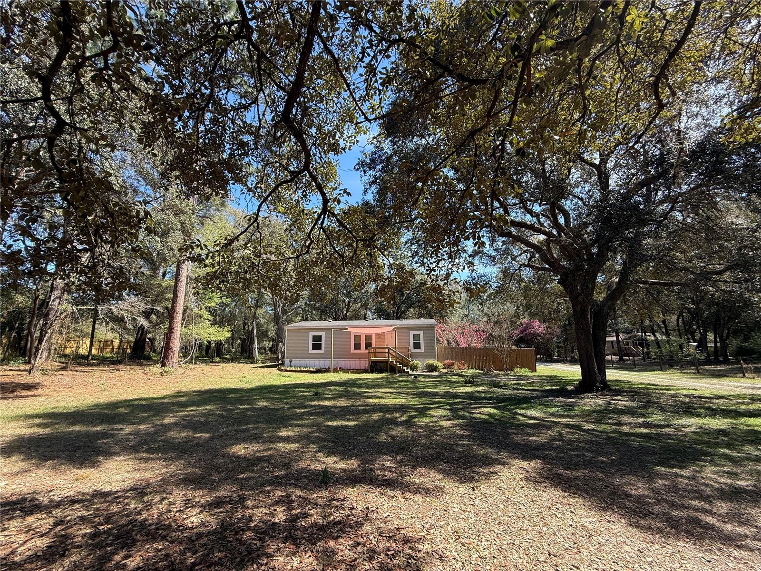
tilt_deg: +12.2
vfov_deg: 85.7
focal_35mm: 14
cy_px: 286
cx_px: 380
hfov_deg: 102.1
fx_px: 308
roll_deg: +0.5
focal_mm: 2.22
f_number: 2.2
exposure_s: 1/424
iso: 64
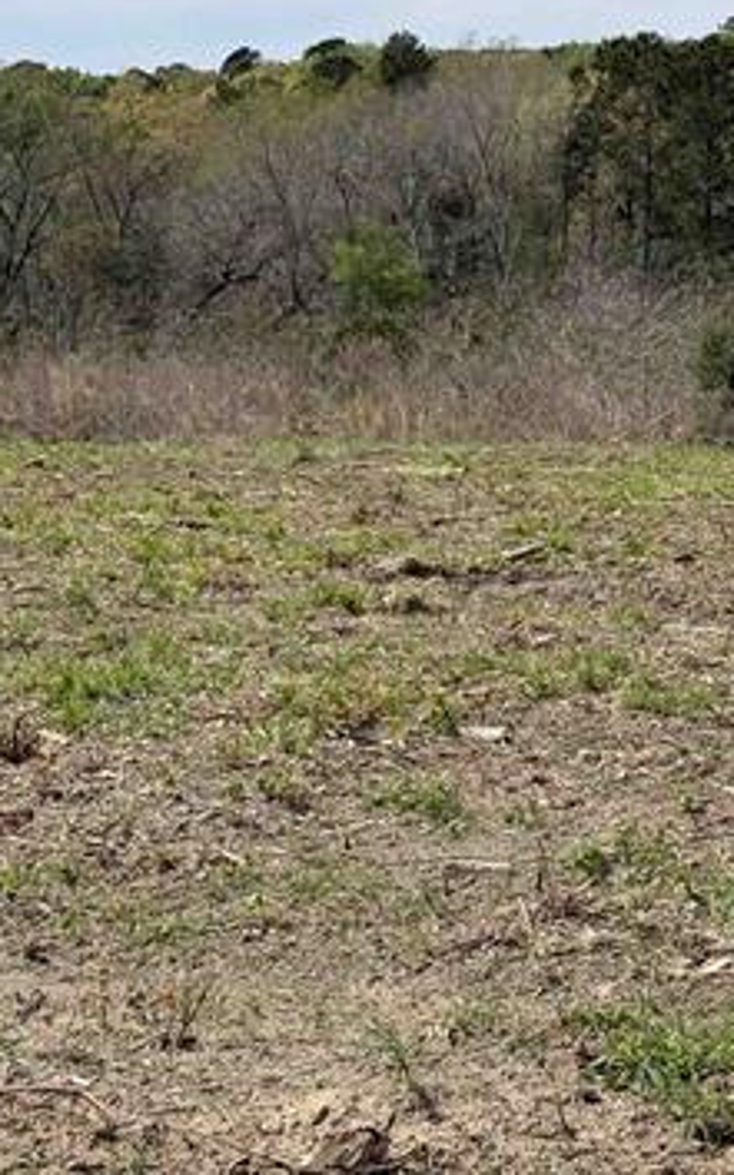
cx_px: 654
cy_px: 438
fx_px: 2947
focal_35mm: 92
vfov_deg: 22.5
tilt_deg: -5.3
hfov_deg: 14.1
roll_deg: +0.6
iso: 64
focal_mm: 6.76
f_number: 1.78
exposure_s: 1/5587
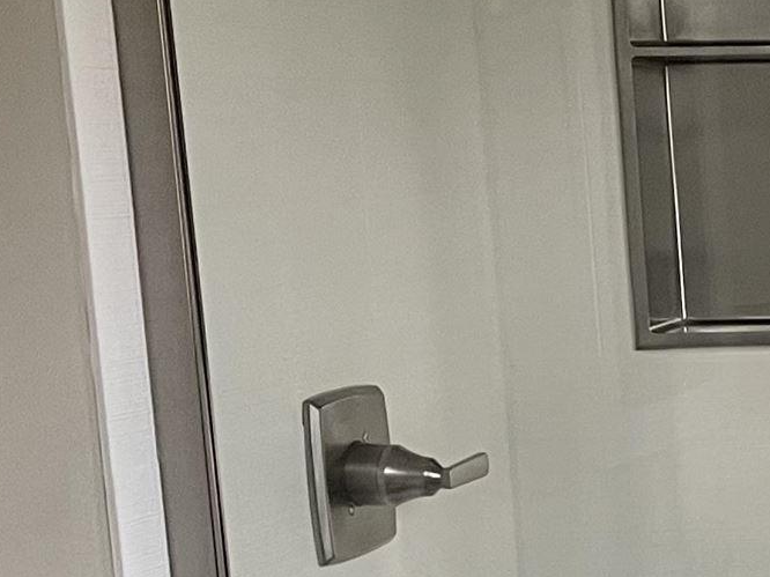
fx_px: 2668
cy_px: 542
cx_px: 1518
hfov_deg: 14.0
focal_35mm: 120
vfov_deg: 12.2
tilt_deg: -8.0
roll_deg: +2.0
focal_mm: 4.2
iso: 125
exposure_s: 1/87
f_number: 1.6
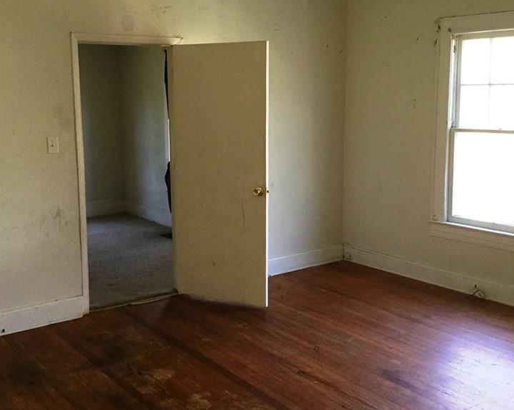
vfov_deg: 34.9
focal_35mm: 43
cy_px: 192
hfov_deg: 42.8
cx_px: 217
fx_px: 654
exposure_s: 1/30
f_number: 2.4
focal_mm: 3.3
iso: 100
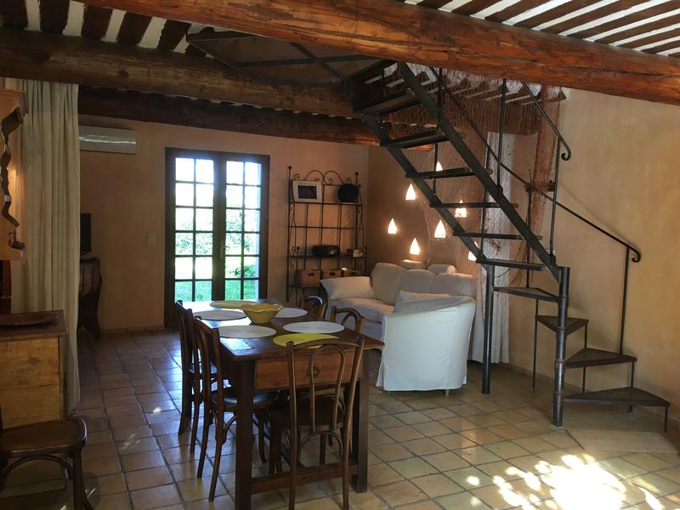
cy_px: 255
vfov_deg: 48.2
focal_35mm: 29
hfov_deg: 61.7
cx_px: 340
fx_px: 570
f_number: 2.2
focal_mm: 4.15
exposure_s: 1/33
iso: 50
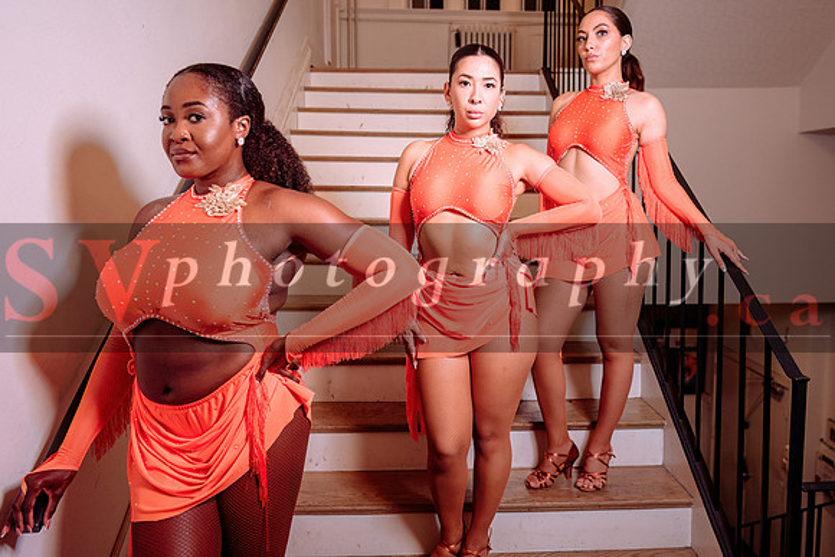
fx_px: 662
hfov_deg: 64.3
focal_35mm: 29
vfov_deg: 45.6
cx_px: 457
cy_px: 253
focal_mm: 26
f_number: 3.2
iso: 800
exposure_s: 1/125
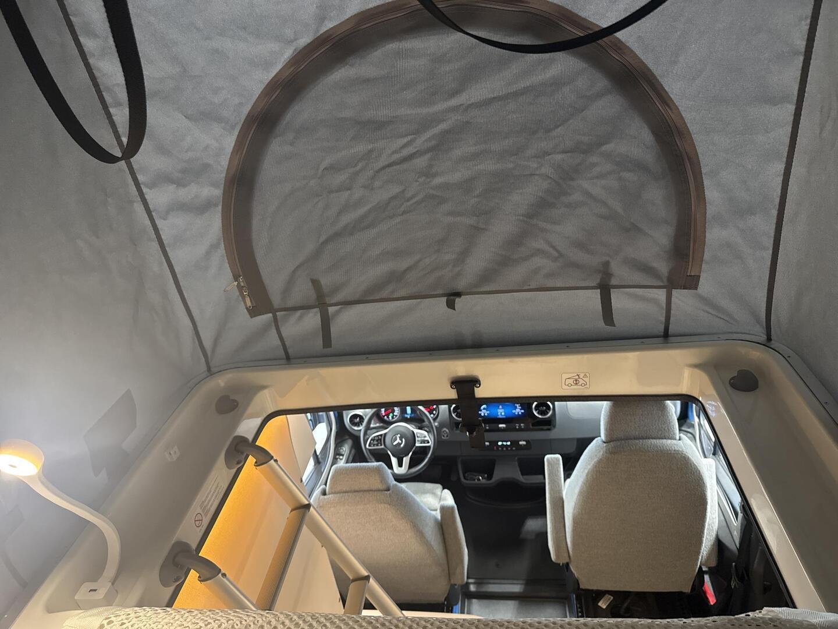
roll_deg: +9.8
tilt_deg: -28.7
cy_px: 314
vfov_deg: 56.8
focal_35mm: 24
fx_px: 581
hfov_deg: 71.6
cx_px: 419
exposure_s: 1/50
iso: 640
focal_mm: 6.76
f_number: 1.78
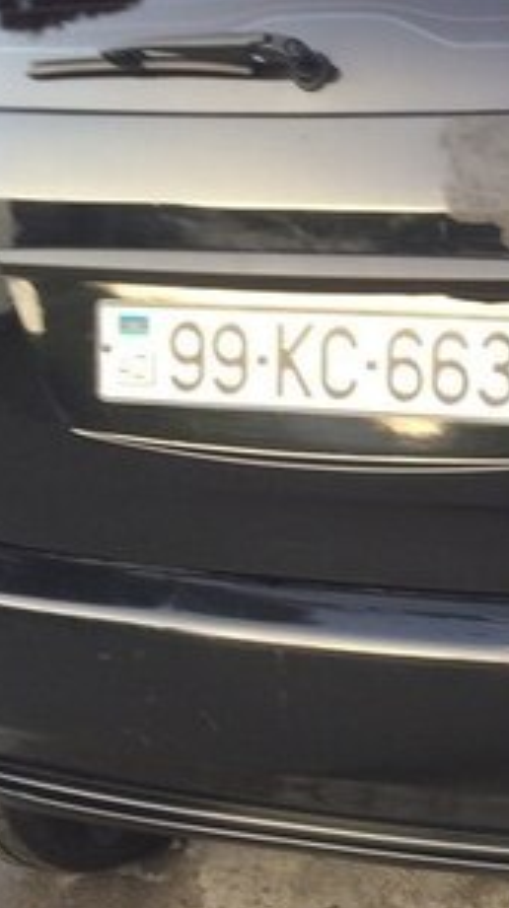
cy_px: 350
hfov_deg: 15.9
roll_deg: +2.4
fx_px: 1637
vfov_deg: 30.9
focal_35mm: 68
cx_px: 814
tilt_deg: -19.2
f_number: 2.2
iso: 32
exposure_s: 1/50
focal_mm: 4.15
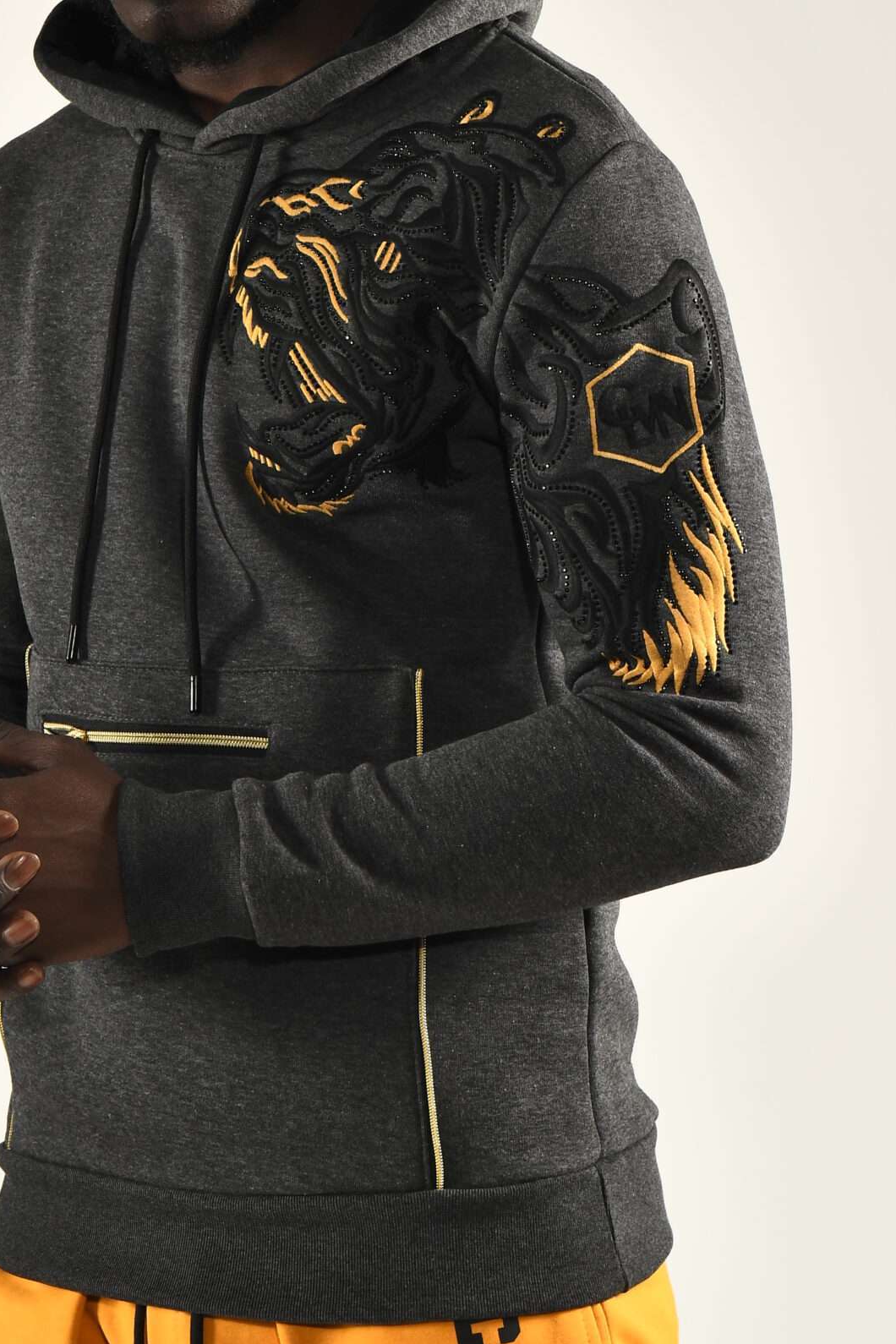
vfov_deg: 15.5
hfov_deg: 10.4
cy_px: 486
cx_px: 230
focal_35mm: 132
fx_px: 4928
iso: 160
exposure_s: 1/125
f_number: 10
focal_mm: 55
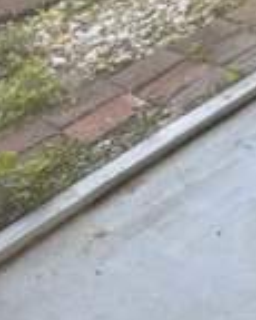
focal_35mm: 104
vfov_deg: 16.3
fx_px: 986
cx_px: 523
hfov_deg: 12.8
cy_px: -204
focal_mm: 6.76
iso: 64
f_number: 1.78
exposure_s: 1/121
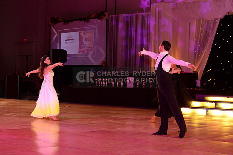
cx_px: 116
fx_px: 452
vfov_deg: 19.4
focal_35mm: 70
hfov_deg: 28.9
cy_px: 78
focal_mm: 70
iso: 2500
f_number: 5.6
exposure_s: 1/250
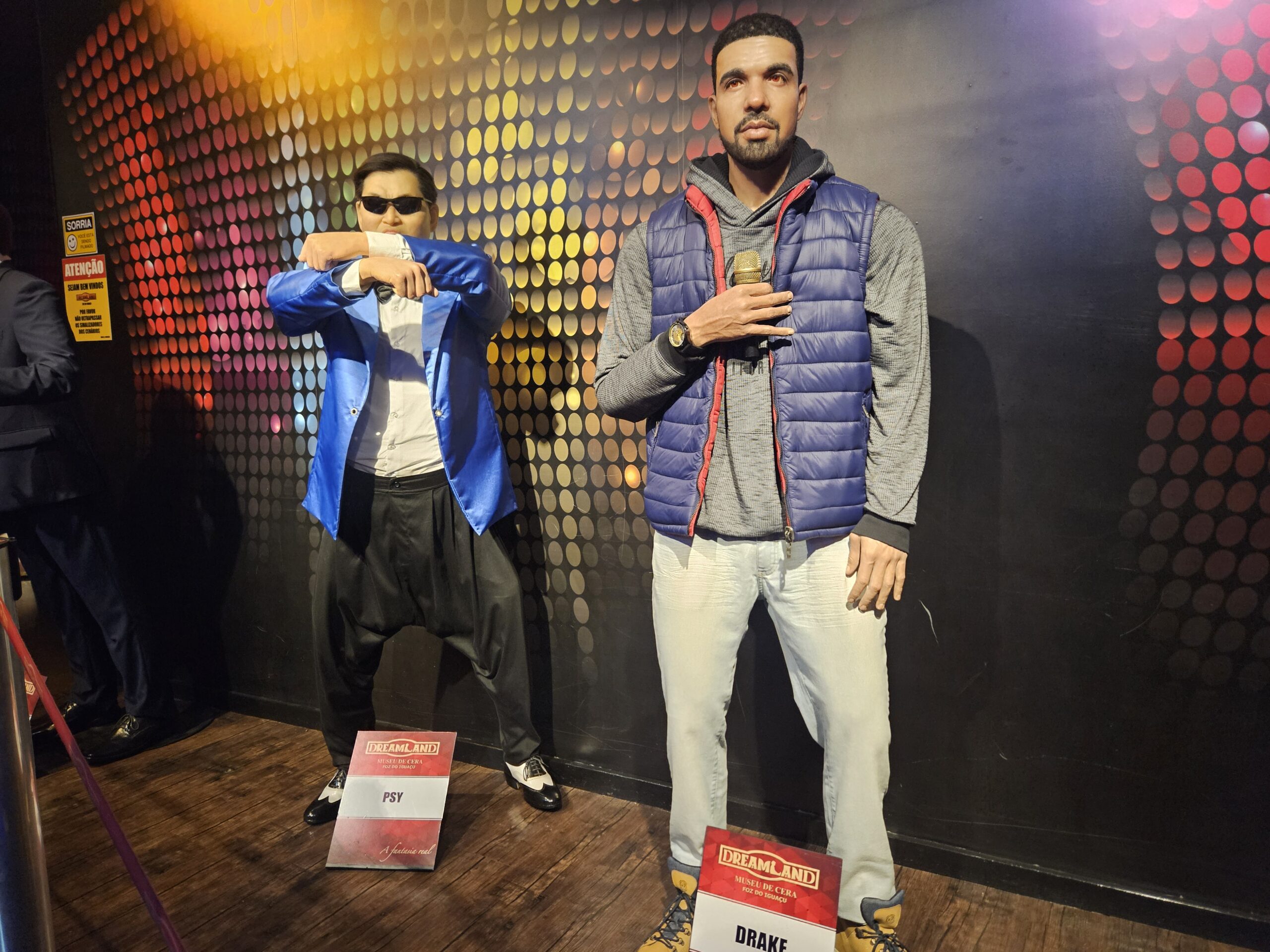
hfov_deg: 73.9
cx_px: 635
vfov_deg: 58.9
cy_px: 476
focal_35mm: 23
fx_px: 844
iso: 640
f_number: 1.8
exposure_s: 1/60
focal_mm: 5.4
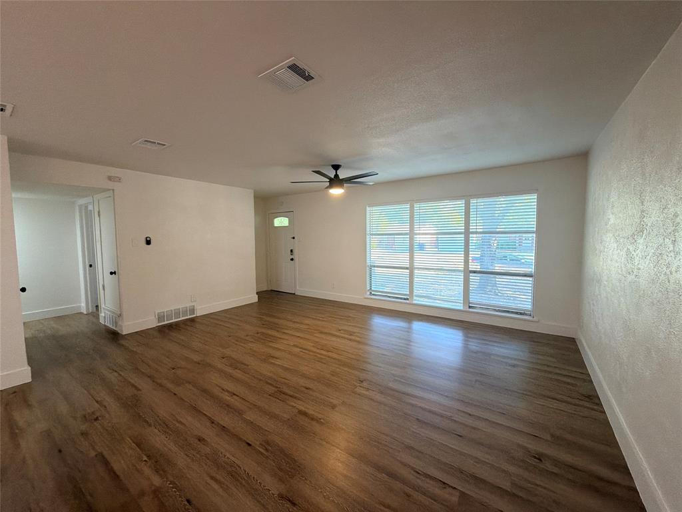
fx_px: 276
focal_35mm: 14
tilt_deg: -4.0
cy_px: 256
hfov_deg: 102.1
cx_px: 341
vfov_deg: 85.7
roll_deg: +1.0
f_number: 2.2
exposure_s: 1/60
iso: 160
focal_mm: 2.22
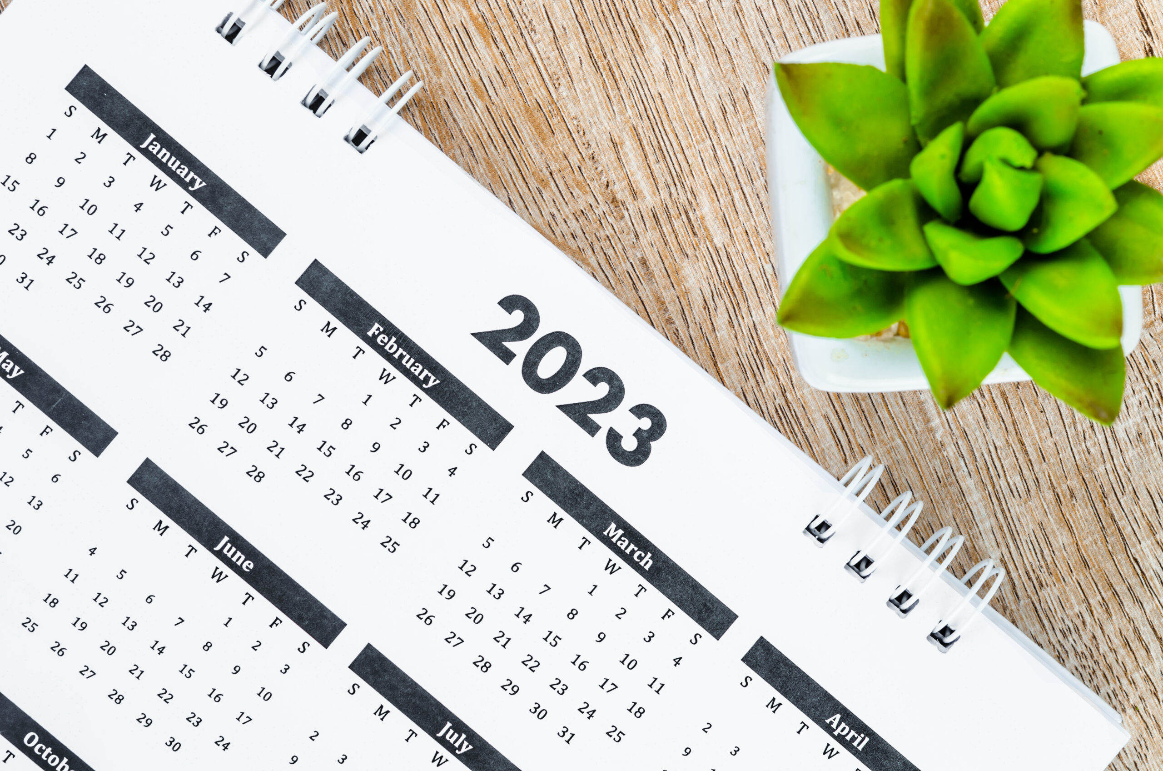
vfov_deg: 15.1
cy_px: 386
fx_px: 2902
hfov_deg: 22.7
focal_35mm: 90
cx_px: 582
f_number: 11
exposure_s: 1/100
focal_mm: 60
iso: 100
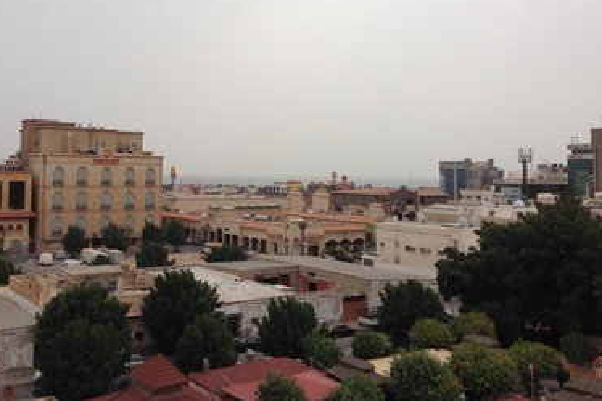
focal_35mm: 42
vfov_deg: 31.6
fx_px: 702
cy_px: 138
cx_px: 255
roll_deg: -1.2
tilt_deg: +4.0
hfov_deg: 46.3
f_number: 2.4
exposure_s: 1/1595
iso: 50
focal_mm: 4.12
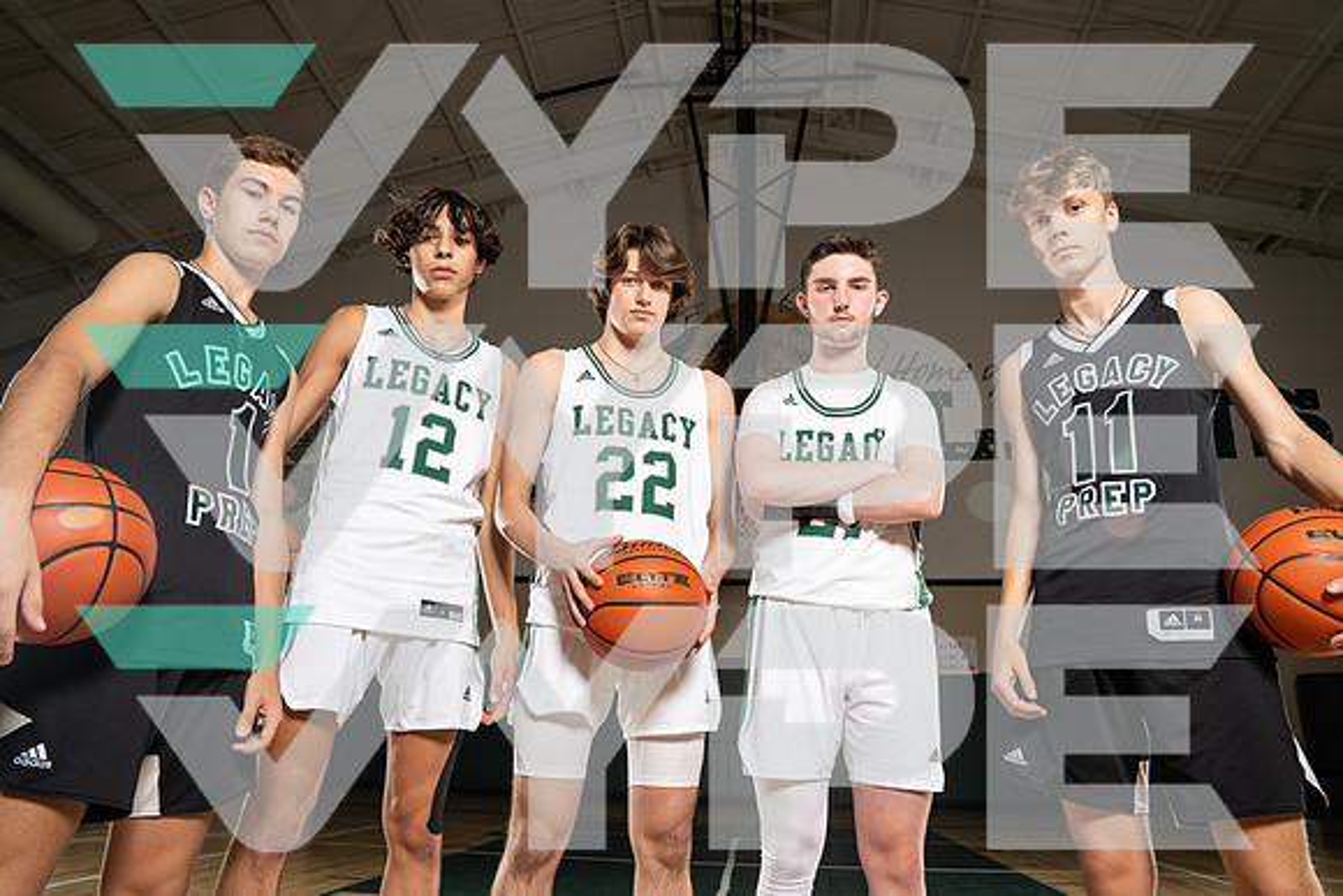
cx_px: 672
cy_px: 448
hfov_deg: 73.7
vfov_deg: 53.2
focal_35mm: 24
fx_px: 896
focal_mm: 24
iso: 320
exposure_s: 1/250
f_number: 6.3
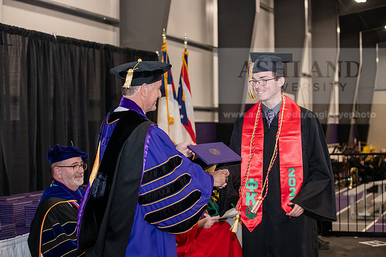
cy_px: 128
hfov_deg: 28.8
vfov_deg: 19.5
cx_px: 193
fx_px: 751
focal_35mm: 70
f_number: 5
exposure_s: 1/200
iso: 2500
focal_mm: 70
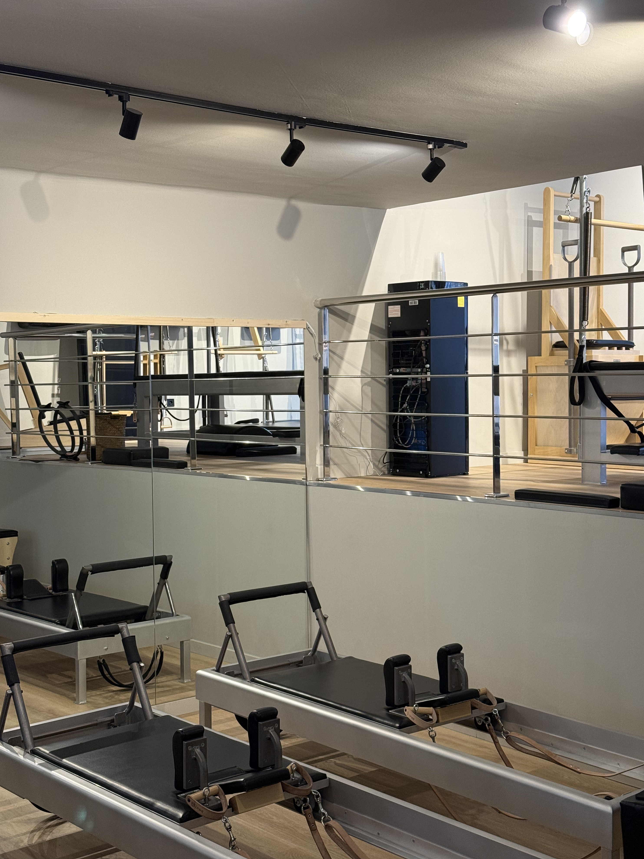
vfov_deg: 38.9
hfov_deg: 29.7
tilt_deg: -1.7
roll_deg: +0.1
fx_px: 1216
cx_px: 325
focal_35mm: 49
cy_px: 421
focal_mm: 6.76
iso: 100
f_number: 1.78
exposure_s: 1/50
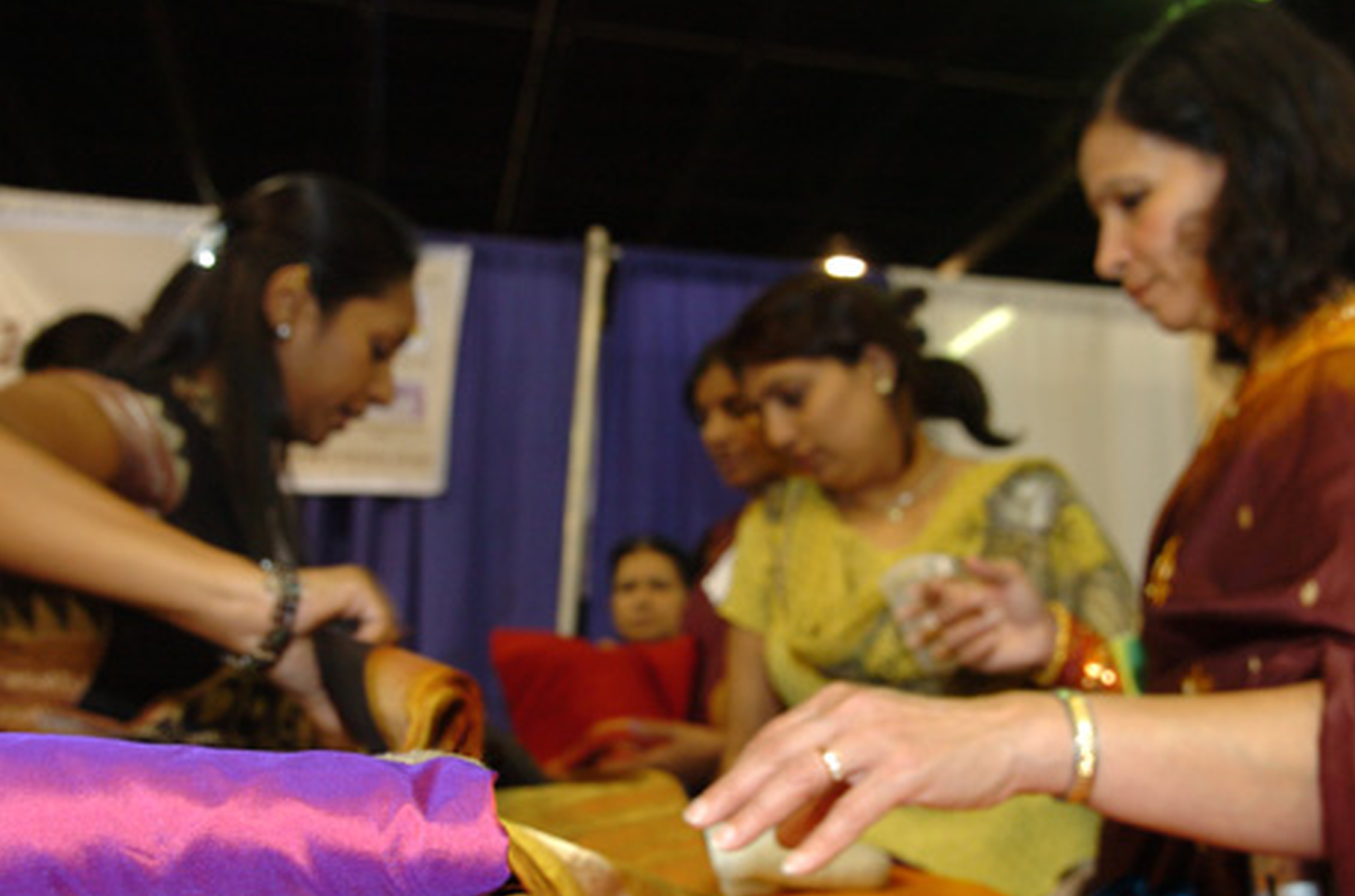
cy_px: 555
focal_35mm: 34
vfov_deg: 38.8
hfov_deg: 56.4
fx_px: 1264
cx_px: 703
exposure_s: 1/30
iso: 400
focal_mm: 17
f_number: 3.5
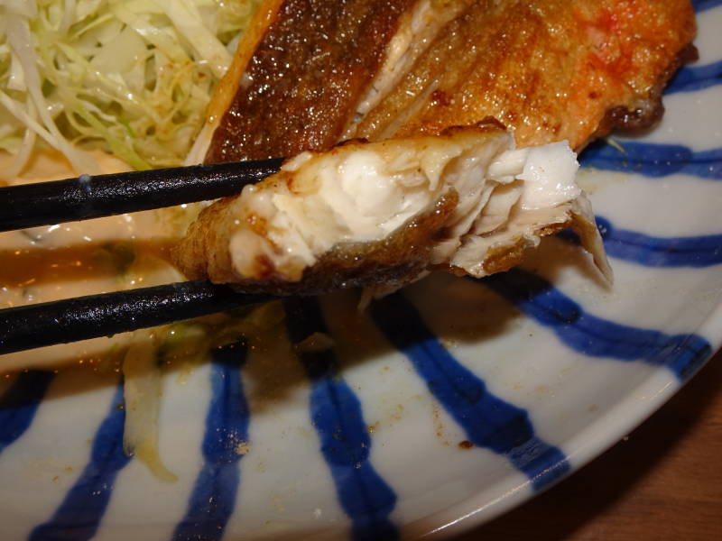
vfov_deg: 38.7
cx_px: 361
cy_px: 270
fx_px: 772
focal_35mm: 37
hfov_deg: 50.1
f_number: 4
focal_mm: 6.37
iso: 80
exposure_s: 1/40
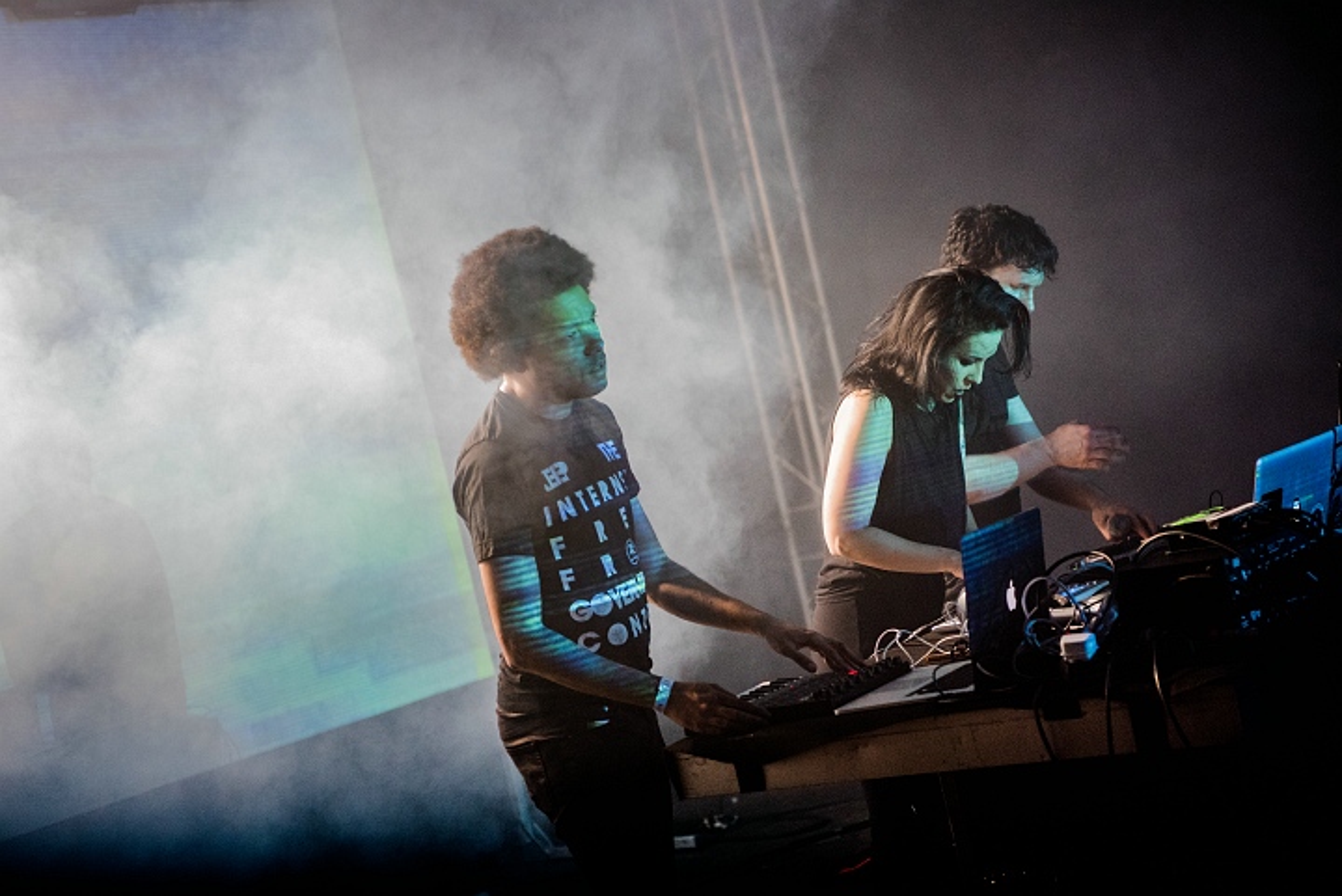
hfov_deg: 28.8
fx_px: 2611
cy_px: 448
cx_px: 671
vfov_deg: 19.5
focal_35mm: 70
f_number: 2.8
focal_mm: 70
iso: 4000
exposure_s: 1/80
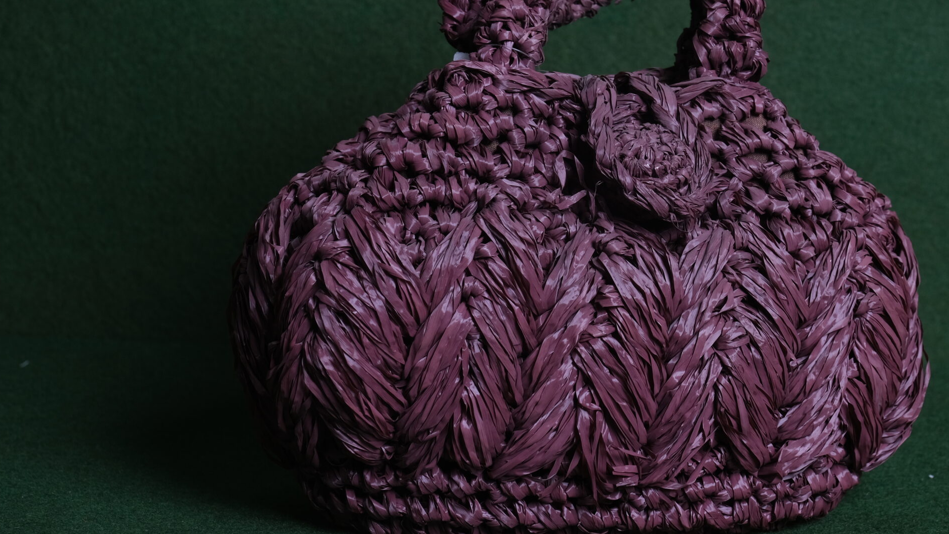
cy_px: 150
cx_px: 632
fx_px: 2416
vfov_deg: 12.6
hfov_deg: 22.1
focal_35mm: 96
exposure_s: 1/80
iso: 400
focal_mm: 45.5
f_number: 7.1
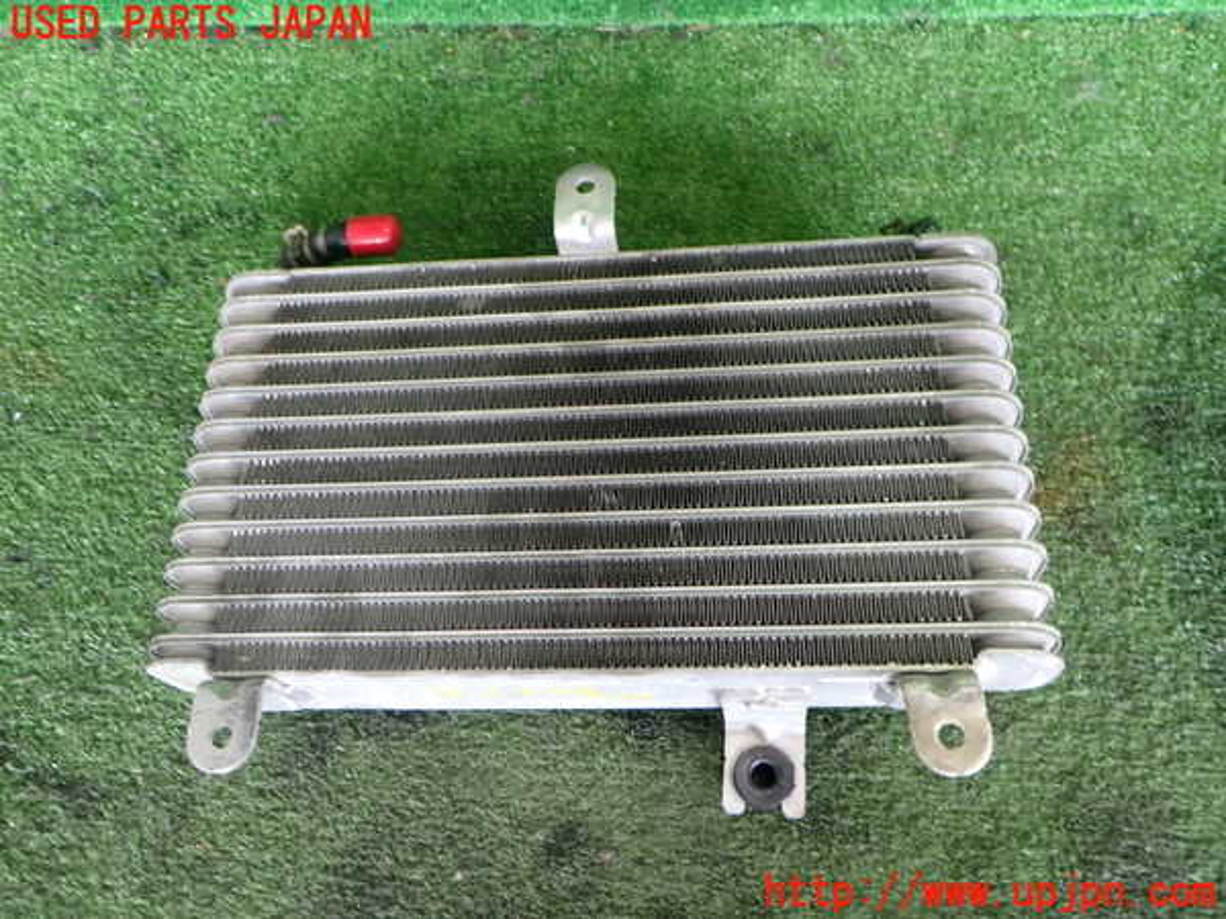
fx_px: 1063
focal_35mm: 30
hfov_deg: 60.0
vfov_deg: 46.8
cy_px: 460
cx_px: 613
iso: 200
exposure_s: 1/40
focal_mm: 5.4
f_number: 2.3
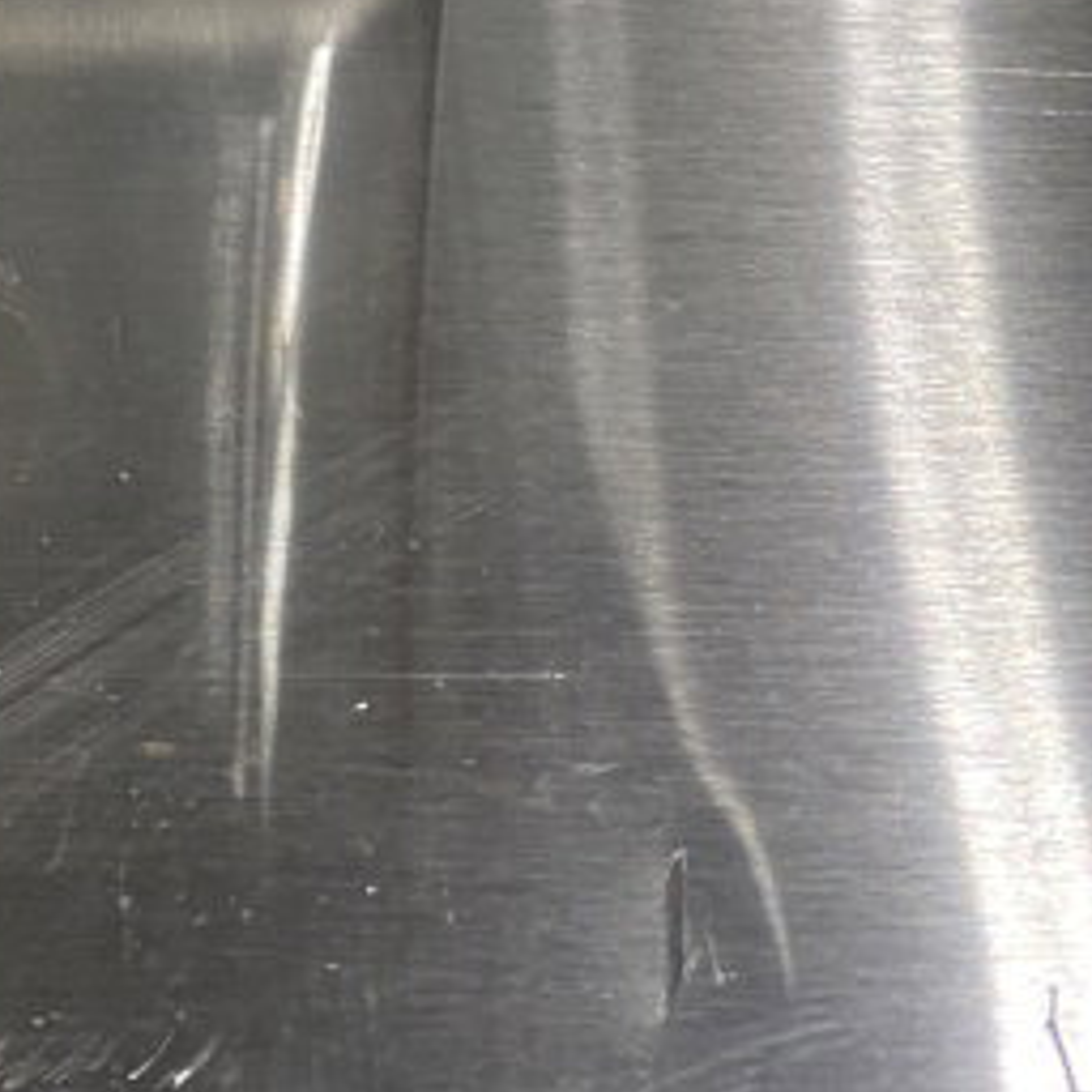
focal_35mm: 73
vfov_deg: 20.0
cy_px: -612
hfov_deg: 22.3
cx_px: -128
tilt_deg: -47.0
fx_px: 2605
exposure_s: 1/60
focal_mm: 4.25
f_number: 1.8
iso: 125
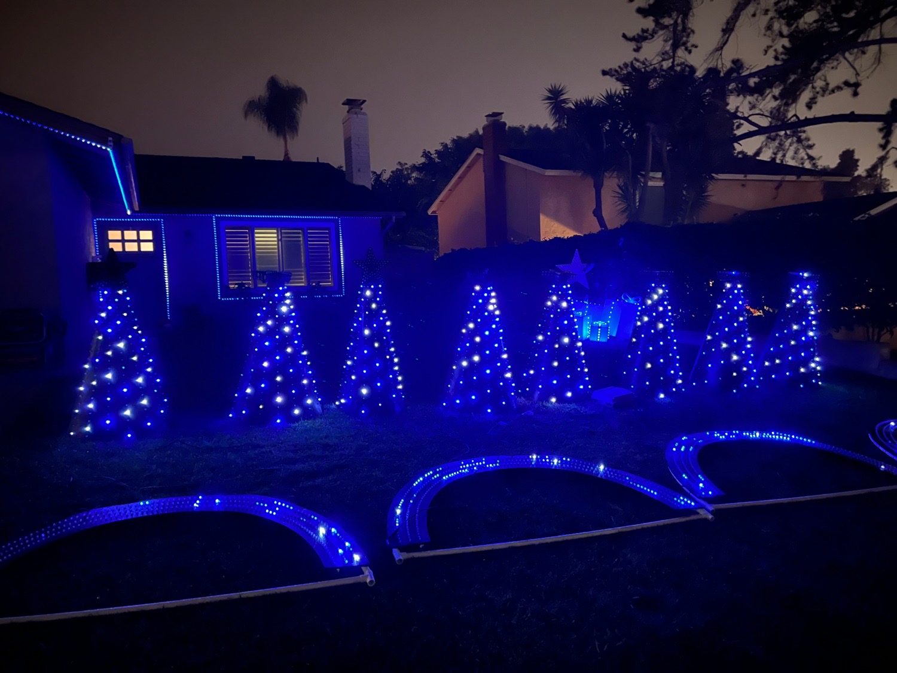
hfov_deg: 67.3
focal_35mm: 26
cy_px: 336
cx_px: 448
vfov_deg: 53.1
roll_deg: +2.9
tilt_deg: -4.9
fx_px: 674
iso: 2000
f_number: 1.5
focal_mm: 5.7
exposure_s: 1/5
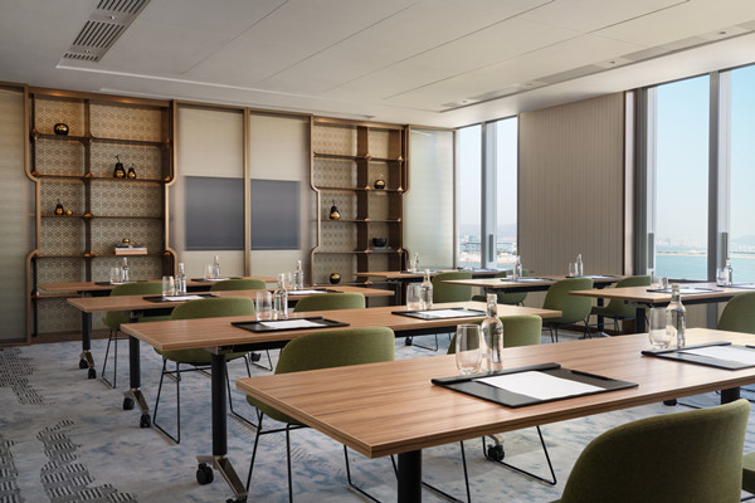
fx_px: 692
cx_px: 378
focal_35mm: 33
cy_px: 252
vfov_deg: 40.0
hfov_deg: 57.2
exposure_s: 5
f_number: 11
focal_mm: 33
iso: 320
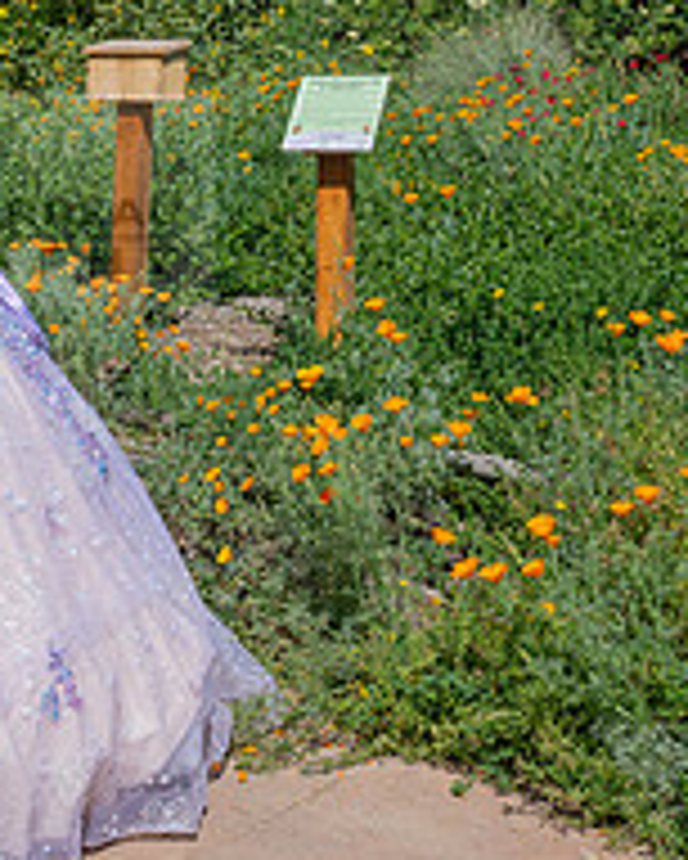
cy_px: 200
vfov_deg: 25.4
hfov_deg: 19.4
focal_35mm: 74
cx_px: -166
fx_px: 1882
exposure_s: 1/200
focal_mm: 26
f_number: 16
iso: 200
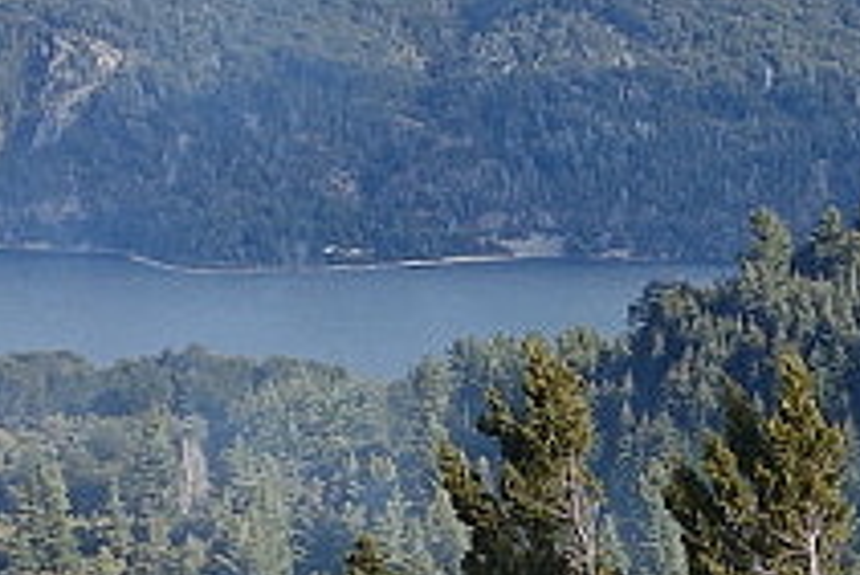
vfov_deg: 7.6
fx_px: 4351
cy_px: 179
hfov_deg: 10.7
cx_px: 1496
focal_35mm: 182
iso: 125
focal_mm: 8.8
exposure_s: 1/500
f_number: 4
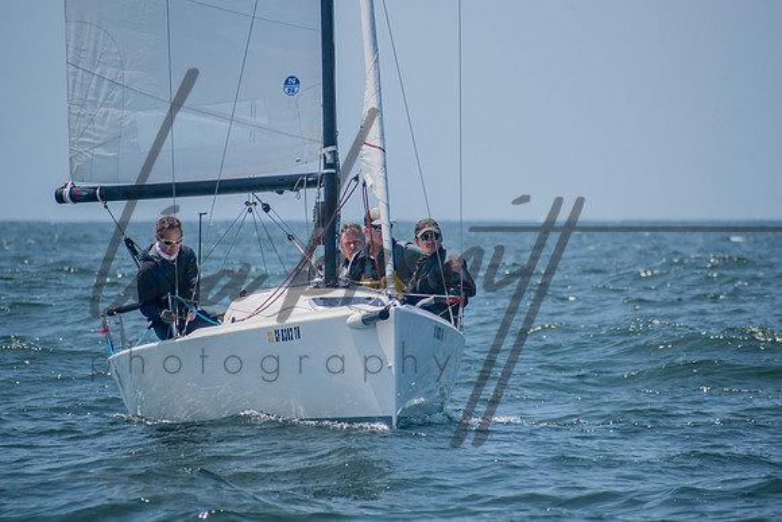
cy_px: 260
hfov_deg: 4.3
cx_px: 404
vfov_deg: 2.9
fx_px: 10351
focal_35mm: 476
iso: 400
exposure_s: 1/1250
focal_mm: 300
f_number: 8
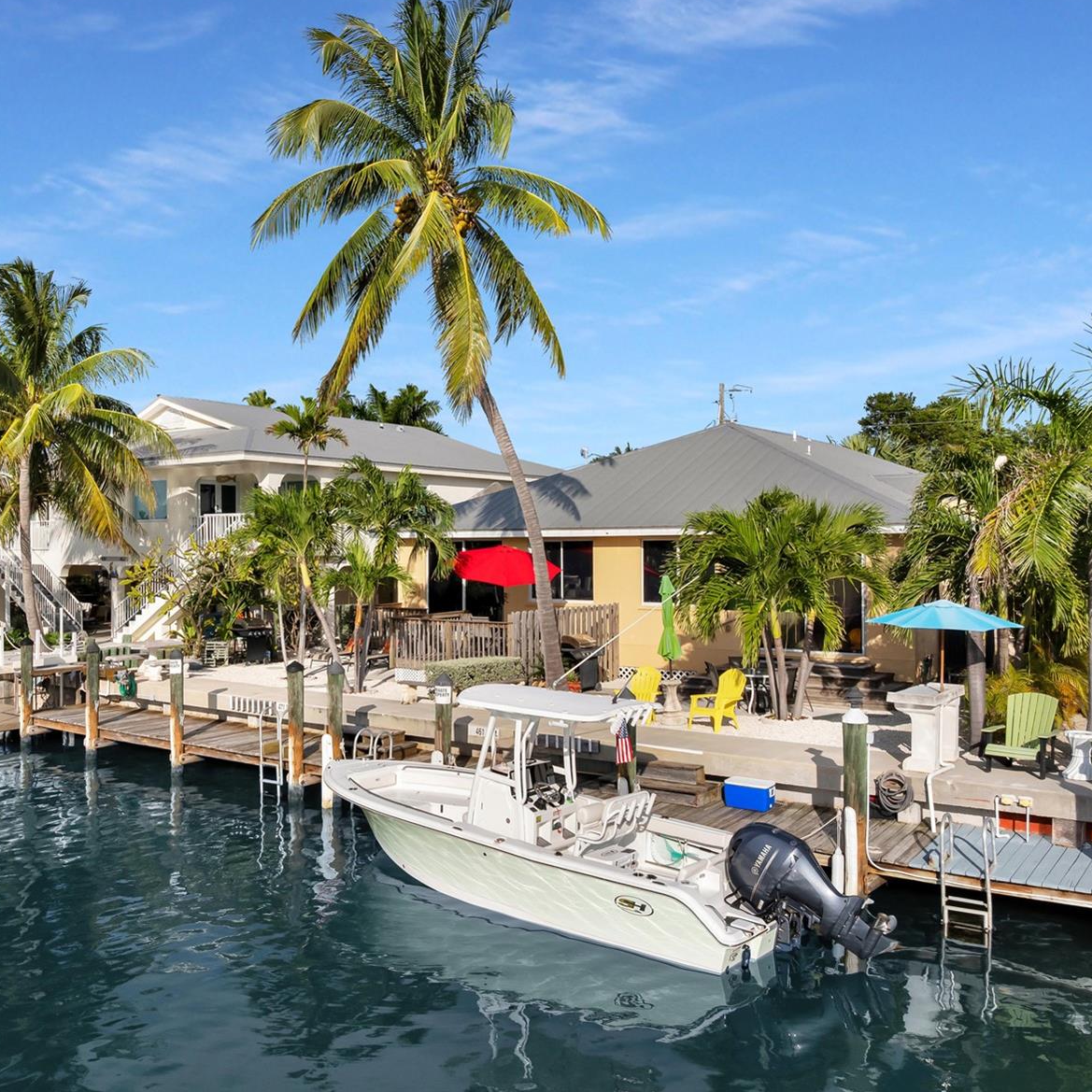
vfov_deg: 55.6
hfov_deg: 55.1
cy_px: 546
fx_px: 1035
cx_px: 427
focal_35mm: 29
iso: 100
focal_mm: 12.29
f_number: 5.6
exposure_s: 1/80
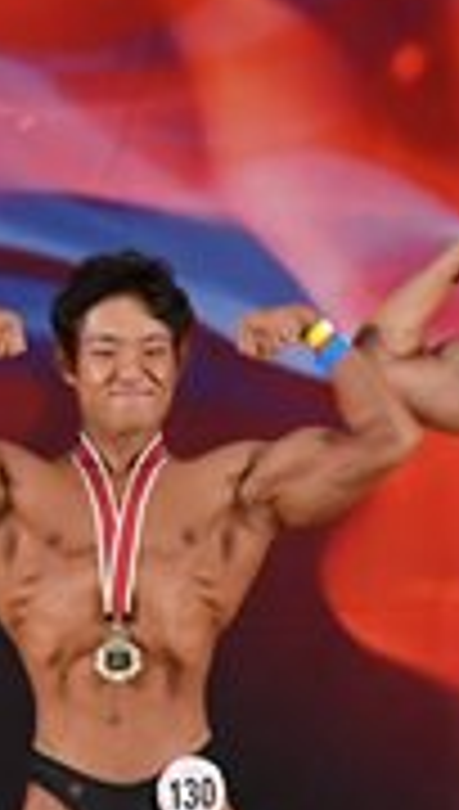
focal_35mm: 661
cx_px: 115
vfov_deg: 3.3
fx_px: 14222
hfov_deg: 1.8
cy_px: 585
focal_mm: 98
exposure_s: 1/400
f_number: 5.6
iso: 3200
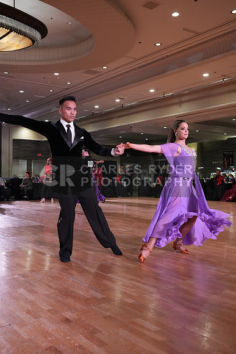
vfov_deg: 53.1
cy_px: 177
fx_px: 354
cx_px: 118
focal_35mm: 36
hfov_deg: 36.9
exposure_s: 1/320
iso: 5000
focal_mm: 36
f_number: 5.6
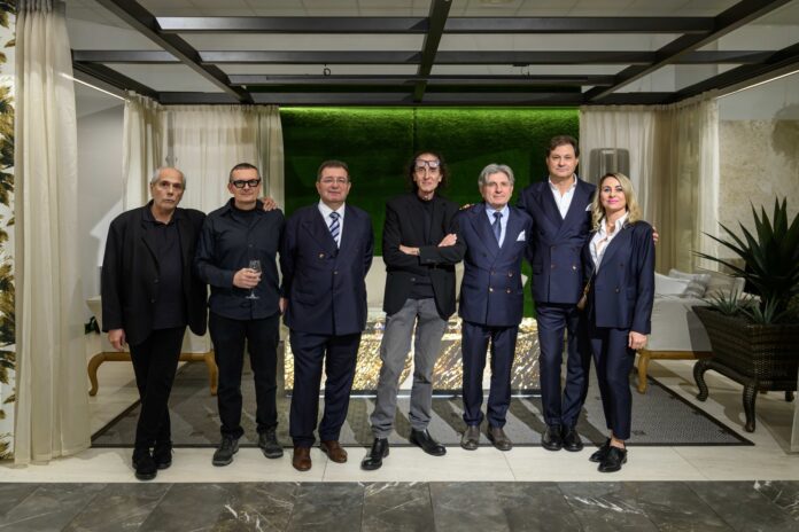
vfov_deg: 45.0
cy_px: 266
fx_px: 644
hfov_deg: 63.7
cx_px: 400
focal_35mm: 29
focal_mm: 29
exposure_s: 1/100
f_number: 4
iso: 1600
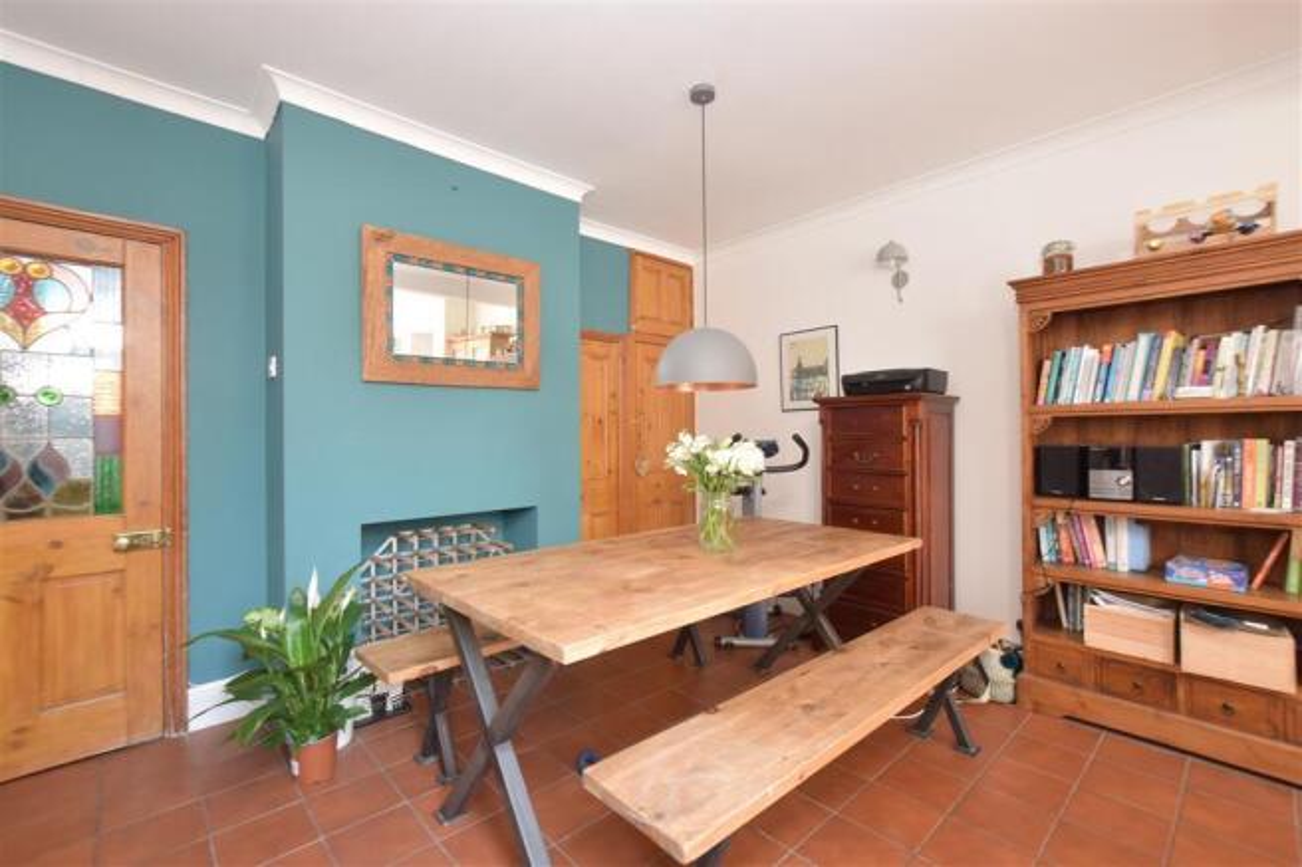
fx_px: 542
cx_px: 651
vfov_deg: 77.3
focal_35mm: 15
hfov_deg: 100.4
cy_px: 434
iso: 500
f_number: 9
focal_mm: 10
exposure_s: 1/6
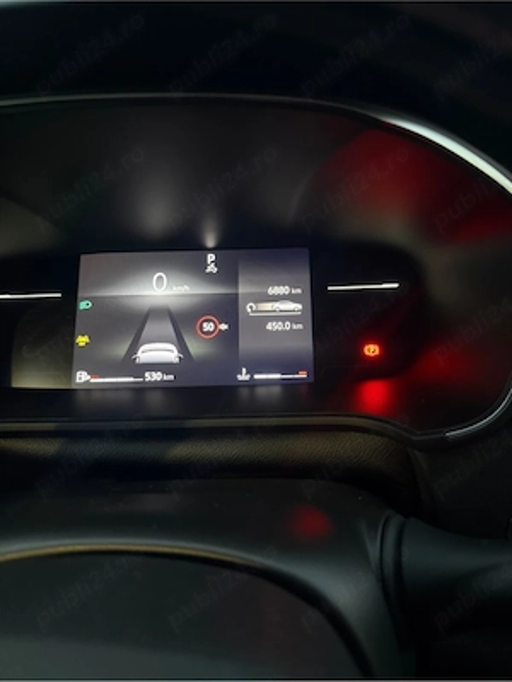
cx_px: 256
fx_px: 473
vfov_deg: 71.6
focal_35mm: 24
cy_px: 341
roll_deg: +1.9
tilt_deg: -21.0
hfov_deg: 56.8
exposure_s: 1/33
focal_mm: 6.76
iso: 800
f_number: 1.78
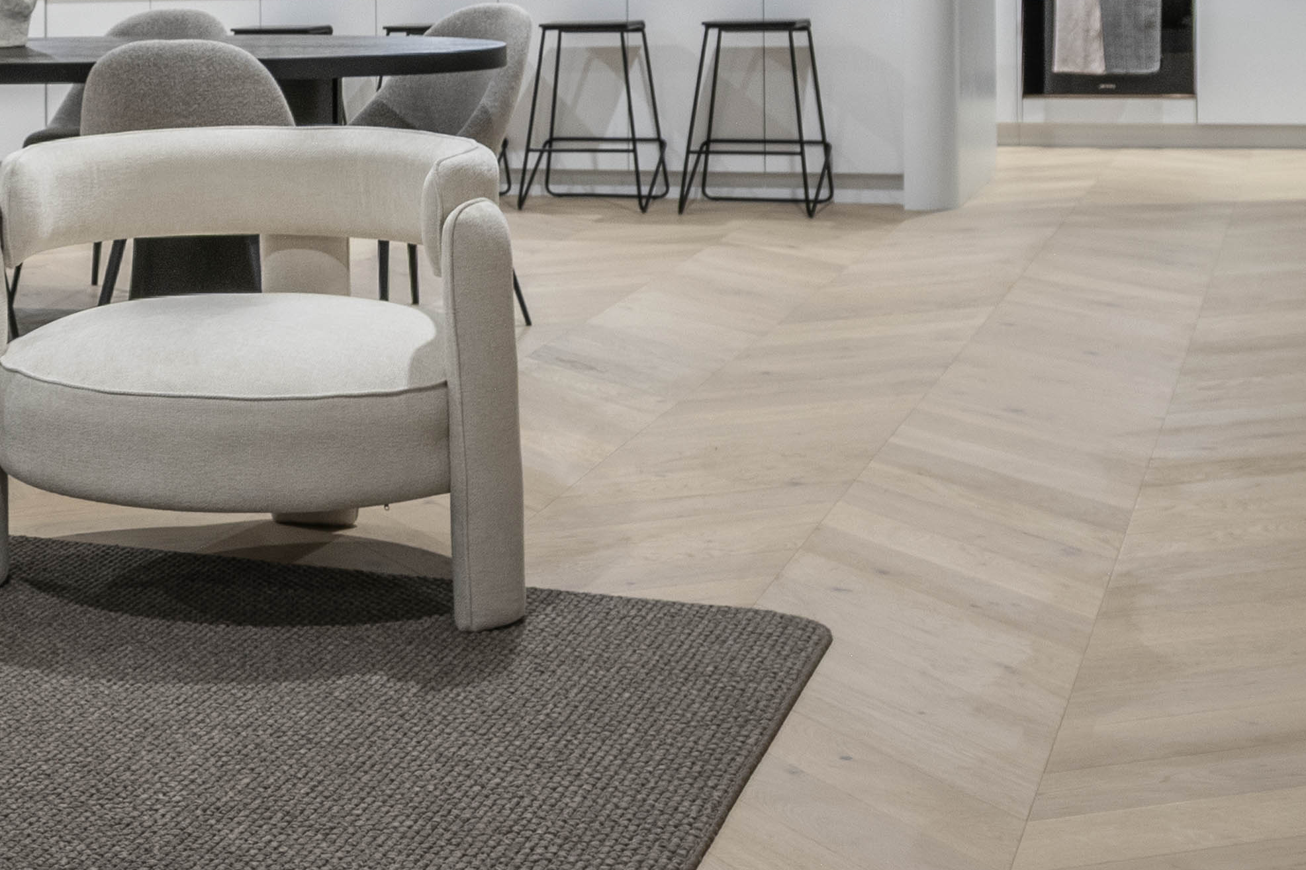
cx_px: -275
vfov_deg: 19.3
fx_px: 2430
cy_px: -139
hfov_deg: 26.6
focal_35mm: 67
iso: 125
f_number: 7.1
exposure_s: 1/2.5
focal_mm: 16
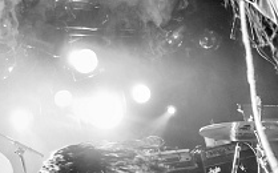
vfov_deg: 12.7
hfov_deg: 19.5
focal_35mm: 102
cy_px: 45
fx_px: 772
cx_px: 313
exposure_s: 1/100
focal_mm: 29
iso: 3200
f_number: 2.8
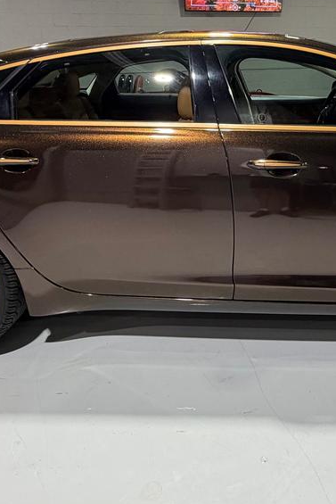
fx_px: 462
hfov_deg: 39.0
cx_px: 248
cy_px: 157
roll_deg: +1.3
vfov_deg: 55.7
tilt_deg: -11.7
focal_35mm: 33
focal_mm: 2.22
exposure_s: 1/120
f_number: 2.2
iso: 200
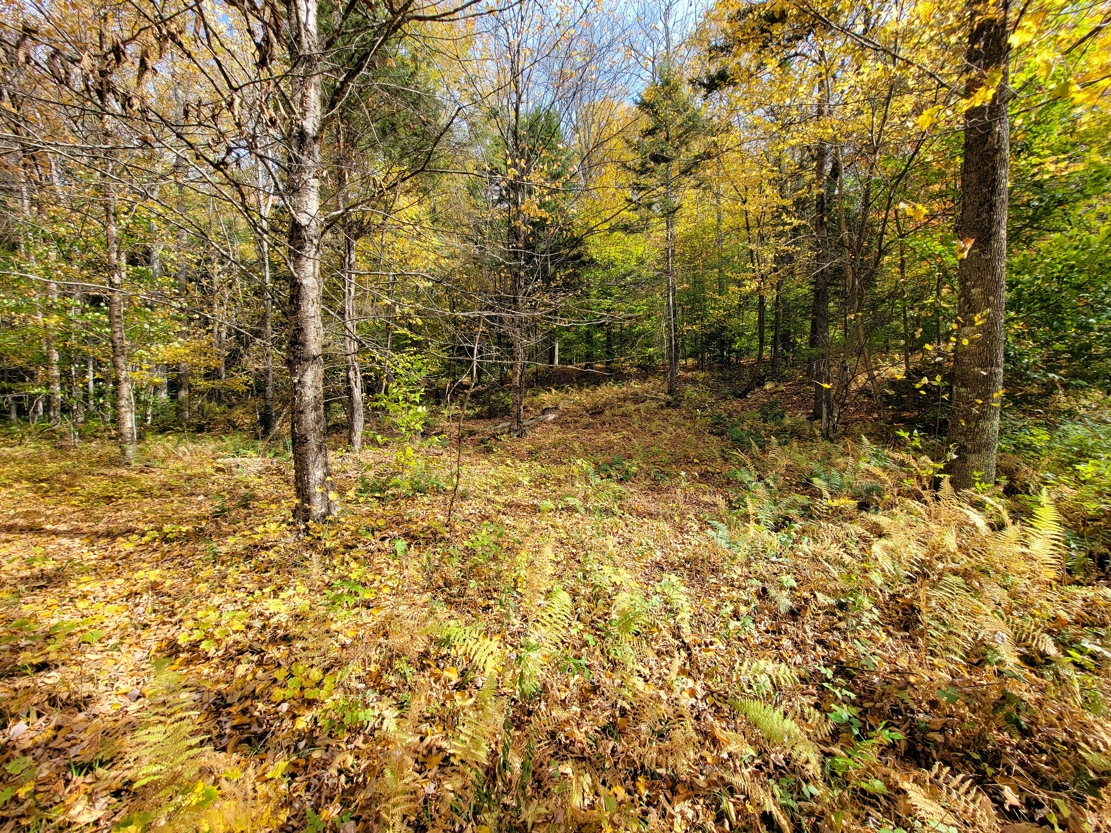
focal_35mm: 13
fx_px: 417
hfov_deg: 106.2
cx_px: 556
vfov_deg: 89.9
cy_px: 416
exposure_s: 1/450
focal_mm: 2.2
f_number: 2.2
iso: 50
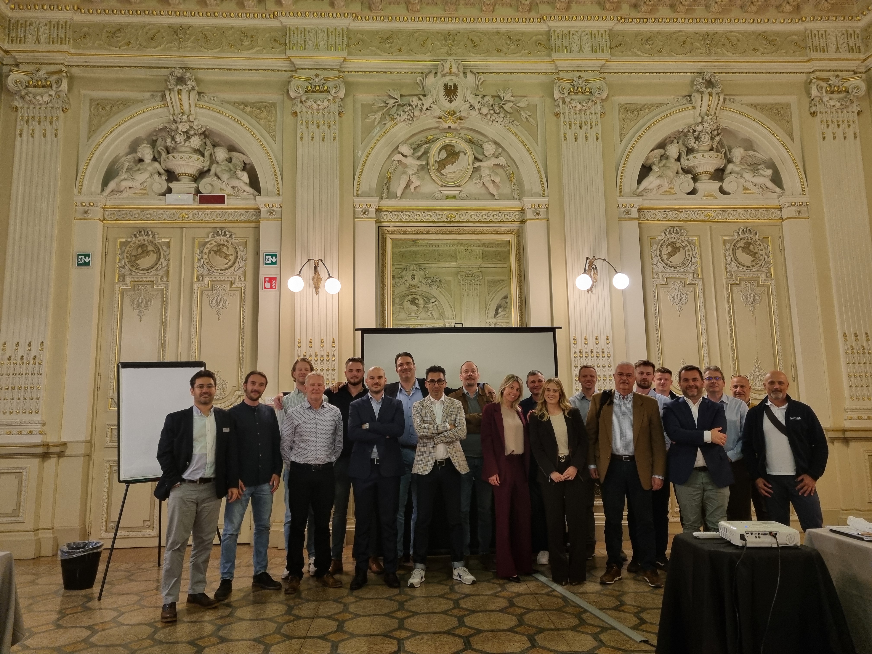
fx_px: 655
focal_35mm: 26
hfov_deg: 67.3
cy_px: 327
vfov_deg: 53.1
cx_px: 436
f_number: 1.8
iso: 250
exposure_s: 1/50
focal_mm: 5.4
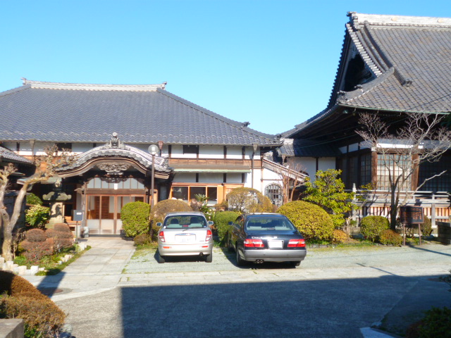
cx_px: 226
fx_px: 495
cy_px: 169
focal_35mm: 38
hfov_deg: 49.0
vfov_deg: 37.7
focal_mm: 6.8
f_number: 3.2
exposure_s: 1/640
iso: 100
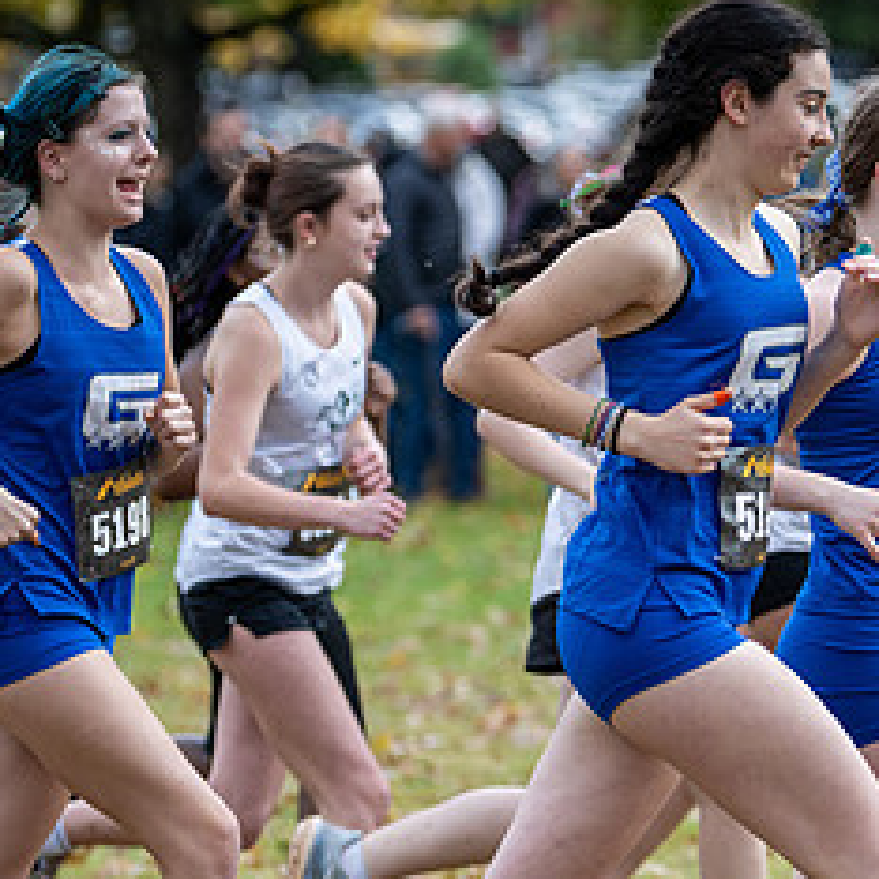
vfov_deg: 5.3
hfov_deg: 5.3
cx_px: 720
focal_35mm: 330
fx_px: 9480
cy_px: 553
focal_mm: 130
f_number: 2.8
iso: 250
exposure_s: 1/1000
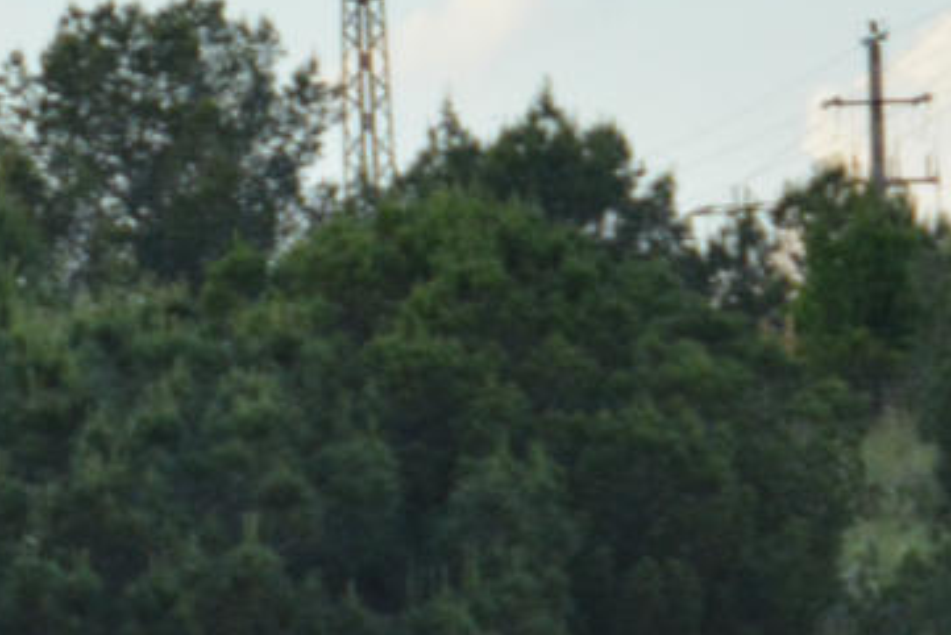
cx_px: 258
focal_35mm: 638
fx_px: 16855
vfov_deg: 2.1
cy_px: 1427
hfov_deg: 3.2
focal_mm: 75
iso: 800
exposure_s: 1/800
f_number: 5.6
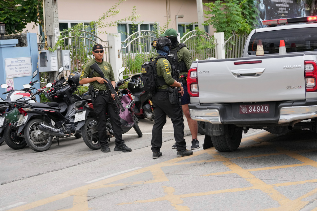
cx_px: 158
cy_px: 106
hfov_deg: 28.9
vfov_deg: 19.4
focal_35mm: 70
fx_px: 616
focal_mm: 70
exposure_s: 1/5000
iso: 1250
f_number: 2.8
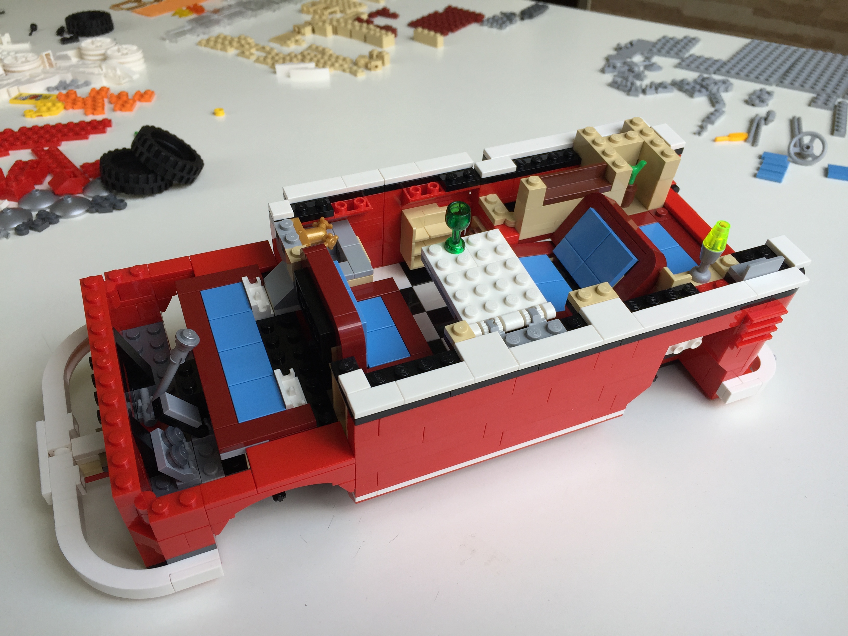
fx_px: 710
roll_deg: +0.4
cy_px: 318
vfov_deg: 48.2
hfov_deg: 61.7
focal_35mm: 29
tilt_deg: -38.1
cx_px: 424
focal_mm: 4.15
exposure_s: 1/324
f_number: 2.2
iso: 32
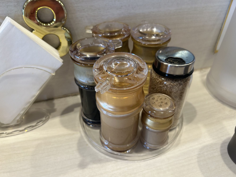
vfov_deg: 53.1
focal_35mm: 26
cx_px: 118
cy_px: 88
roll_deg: +1.5
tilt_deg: -40.4
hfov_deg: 67.3
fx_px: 177
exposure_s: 1/100
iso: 64
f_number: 1.5
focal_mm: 5.7
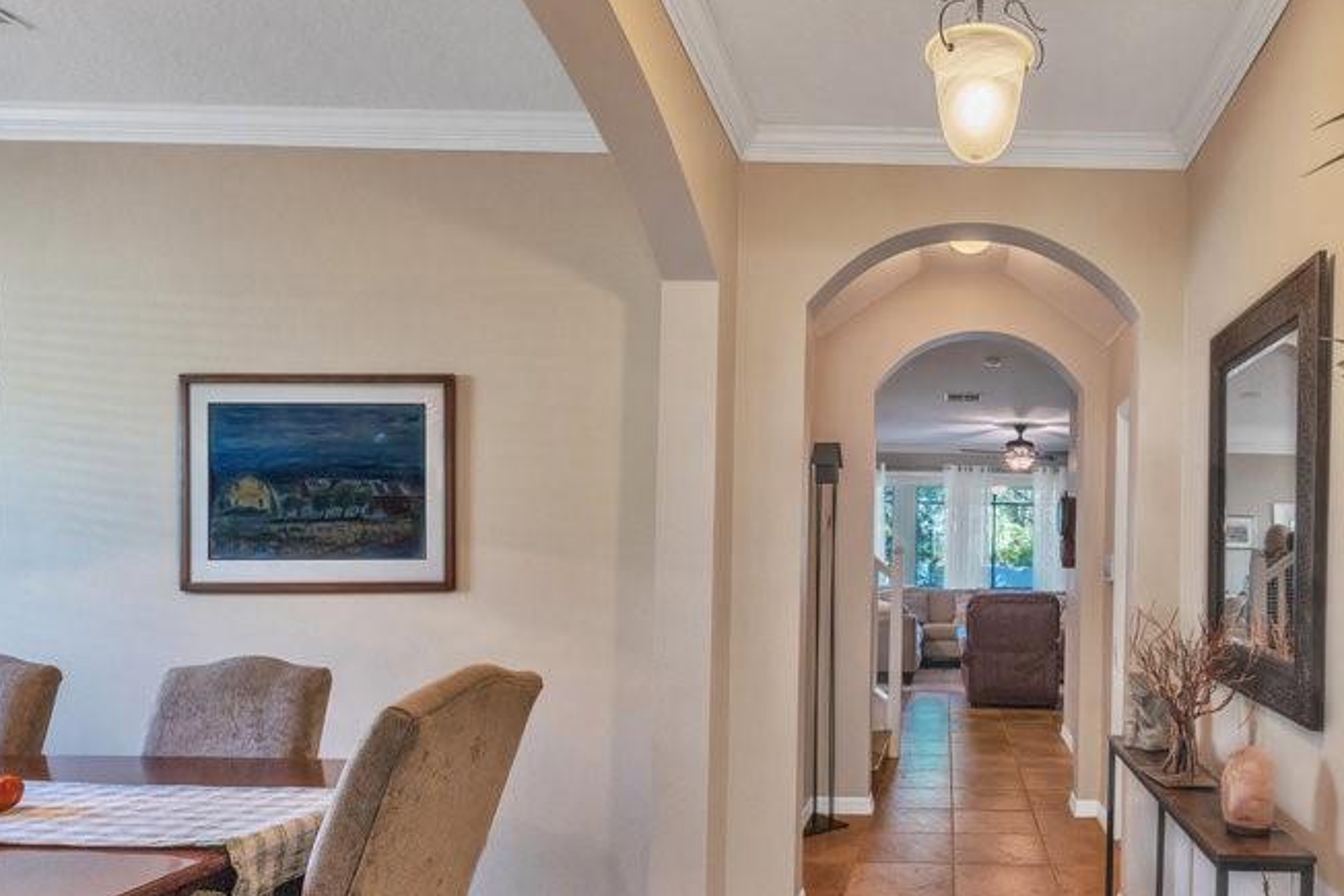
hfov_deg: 70.1
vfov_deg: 52.4
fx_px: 899
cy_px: 565
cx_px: 956
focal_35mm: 24
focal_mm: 15.7
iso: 500
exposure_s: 1/60
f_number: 8
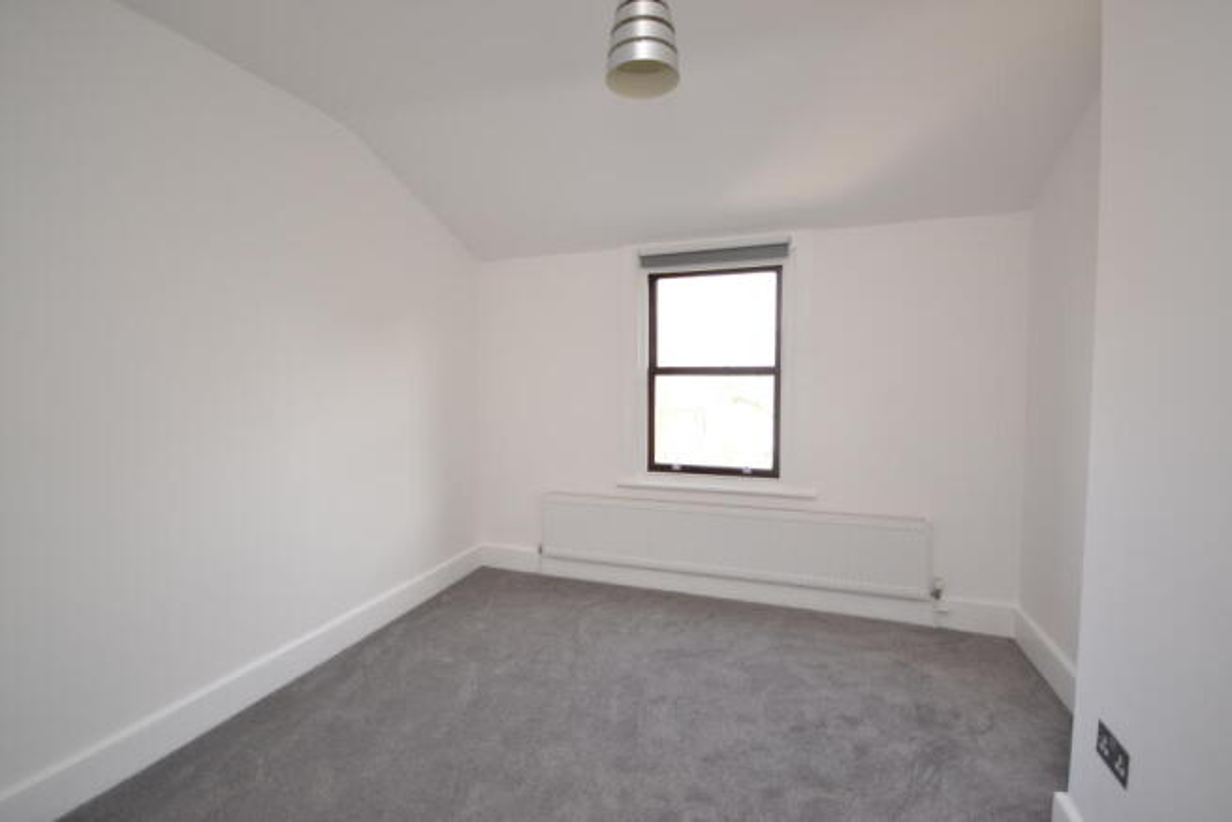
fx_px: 513
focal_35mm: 15
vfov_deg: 77.4
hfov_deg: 100.4
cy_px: 411
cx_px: 616
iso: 400
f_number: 4.5
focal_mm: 10
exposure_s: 1/80
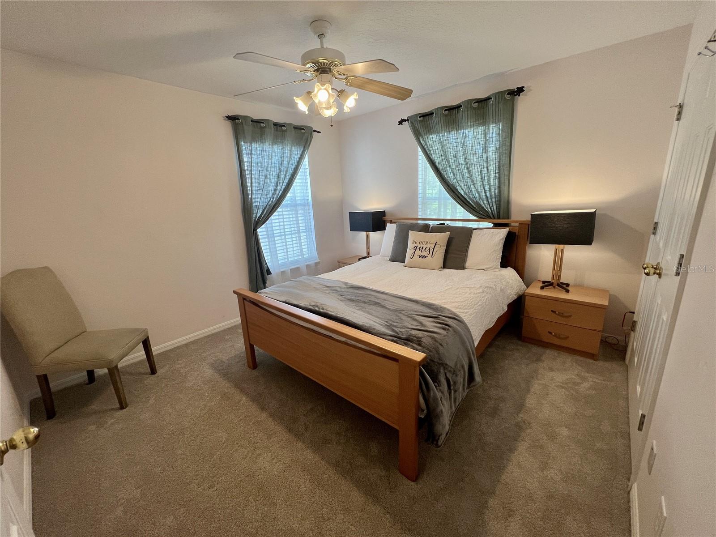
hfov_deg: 106.2
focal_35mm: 13
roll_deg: +2.8
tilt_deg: -14.9
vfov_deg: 89.9
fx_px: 269
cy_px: 268
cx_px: 358
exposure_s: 1/120
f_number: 1.8
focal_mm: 1.57
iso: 125
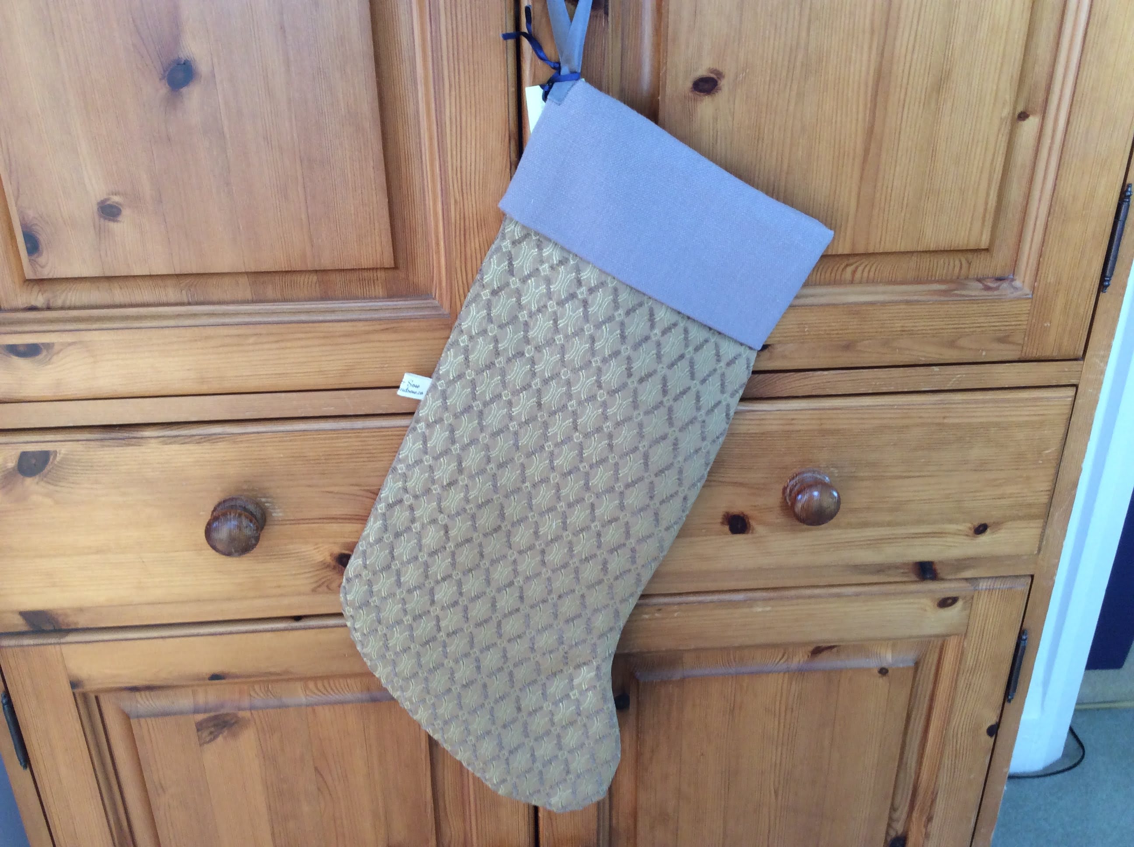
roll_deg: +1.2
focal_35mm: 32
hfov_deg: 56.9
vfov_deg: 44.1
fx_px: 1047
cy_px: 424
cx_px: 567
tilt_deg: -25.8
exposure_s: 1/25
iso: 50
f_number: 2.4
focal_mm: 3.3
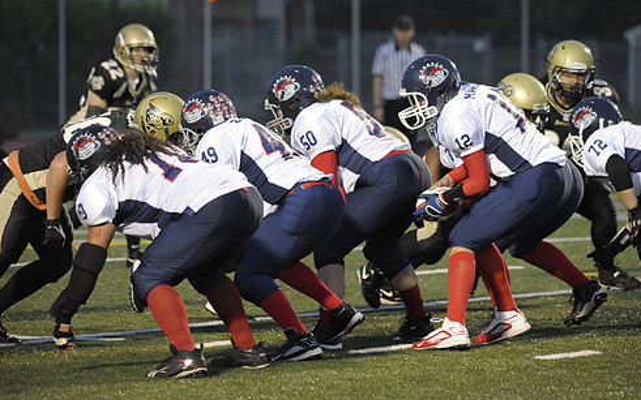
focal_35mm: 361
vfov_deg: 3.6
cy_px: 165
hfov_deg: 5.8
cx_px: 326
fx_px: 6307
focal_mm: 300
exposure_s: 1/800
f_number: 6
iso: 12800
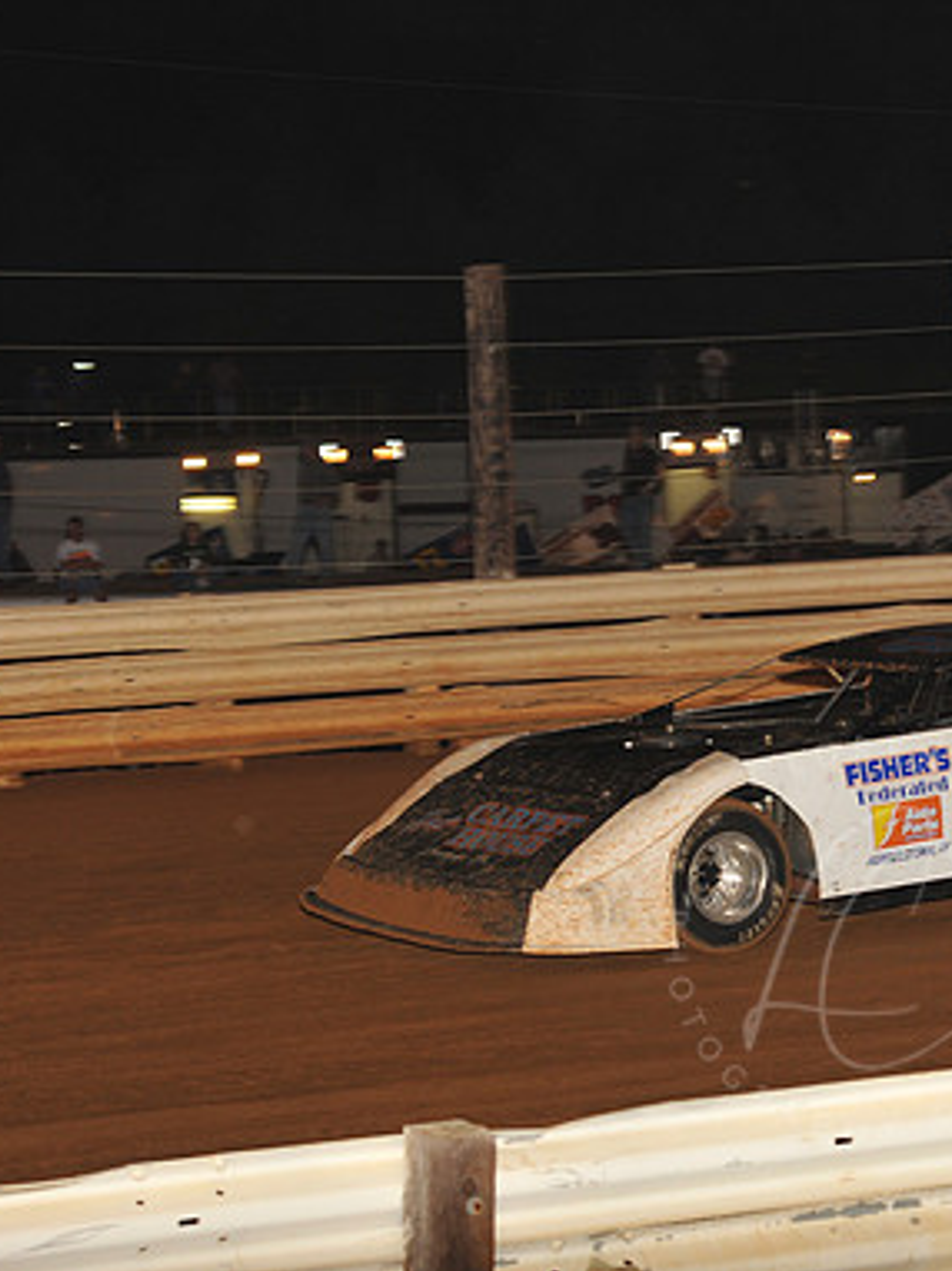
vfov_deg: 13.5
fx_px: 5360
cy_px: 632
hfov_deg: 10.1
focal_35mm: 146
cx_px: 862
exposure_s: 1/320
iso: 1000
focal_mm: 100
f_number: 6.3
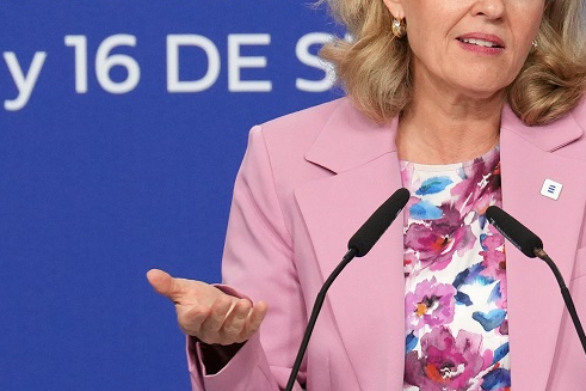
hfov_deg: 4.2
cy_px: 161
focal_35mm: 489
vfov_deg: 2.8
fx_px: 7957
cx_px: 493
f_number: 4.5
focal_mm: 200
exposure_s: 1/500
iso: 1600
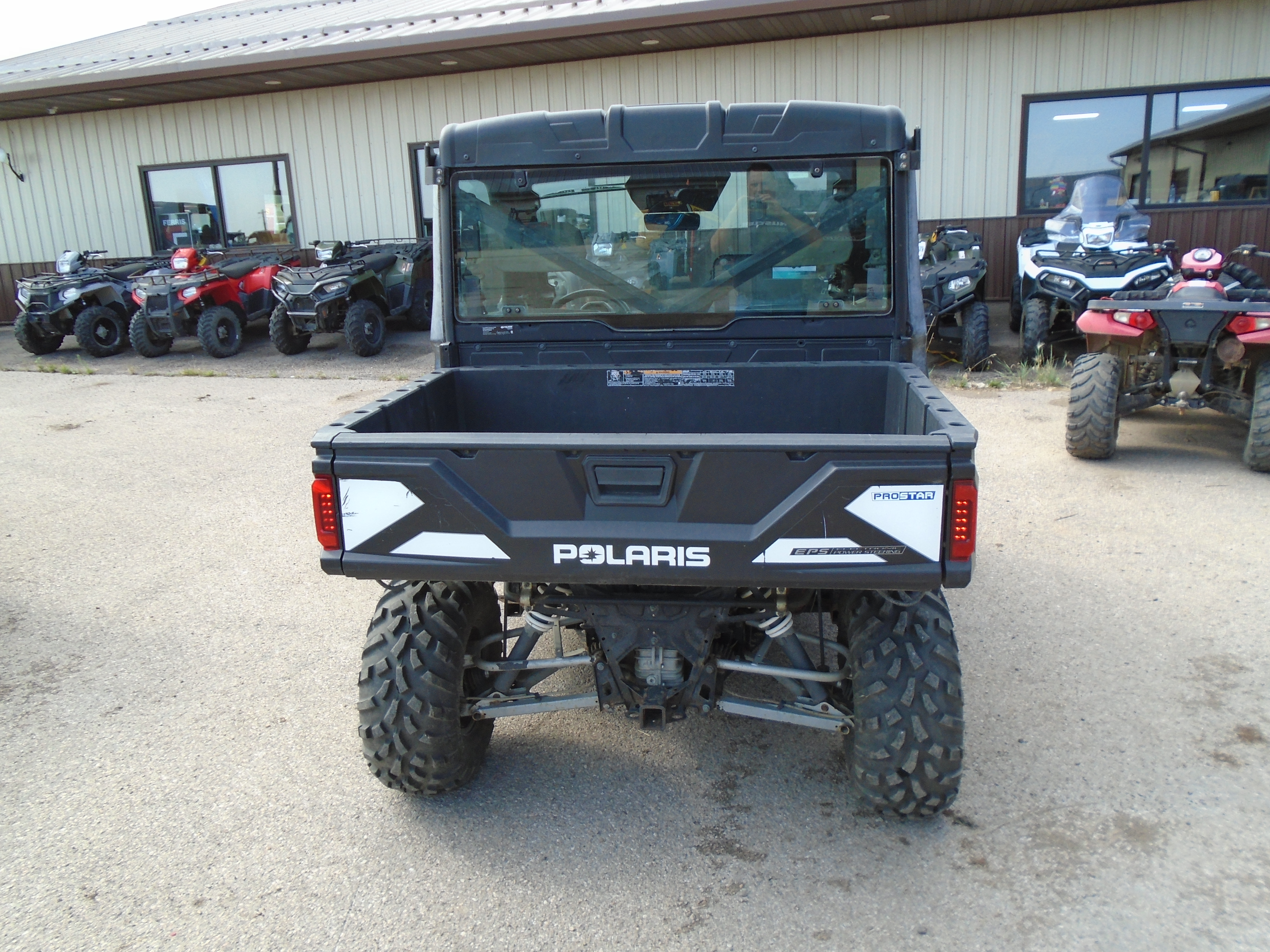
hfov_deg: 67.3
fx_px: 954
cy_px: 476
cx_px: 635
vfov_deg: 53.1
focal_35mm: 26
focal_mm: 4.6
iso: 100
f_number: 3.2
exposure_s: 1/200
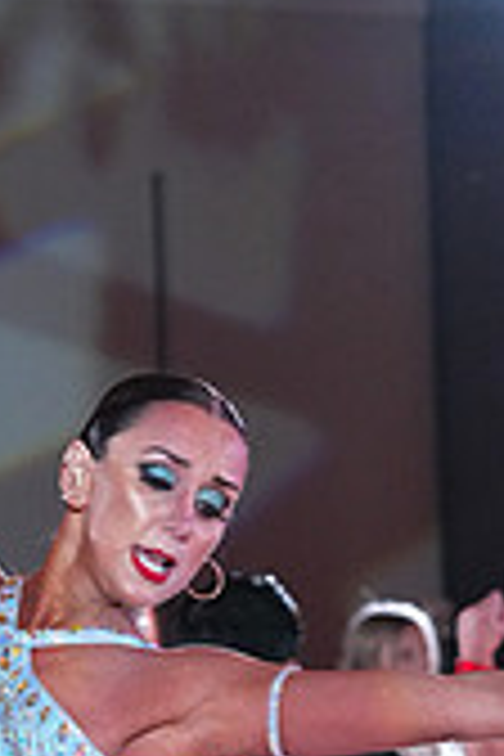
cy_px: 932
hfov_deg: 3.8
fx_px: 7622
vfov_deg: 5.6
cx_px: -79
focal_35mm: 363
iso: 5000
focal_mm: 105
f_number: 5
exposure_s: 1/400
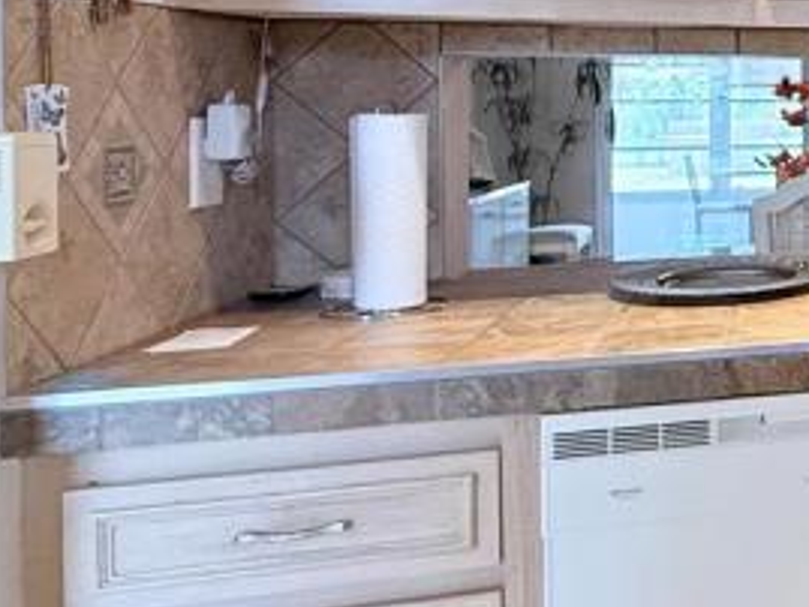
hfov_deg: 25.6
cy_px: 108
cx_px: 1281
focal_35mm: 50
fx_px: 1169
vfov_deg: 28.4
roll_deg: -0.2
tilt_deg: -0.8
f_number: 2.2
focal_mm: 2.22
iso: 250
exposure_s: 1/120
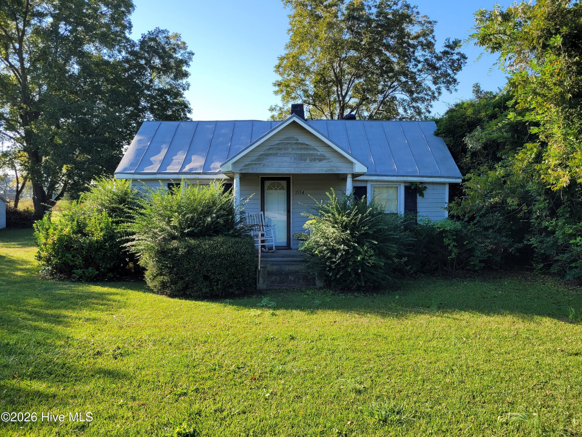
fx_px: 437
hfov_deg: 67.3
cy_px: 218
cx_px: 291
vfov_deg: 53.1
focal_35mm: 26
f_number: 1.8
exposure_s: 1/843
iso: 40
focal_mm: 5.4
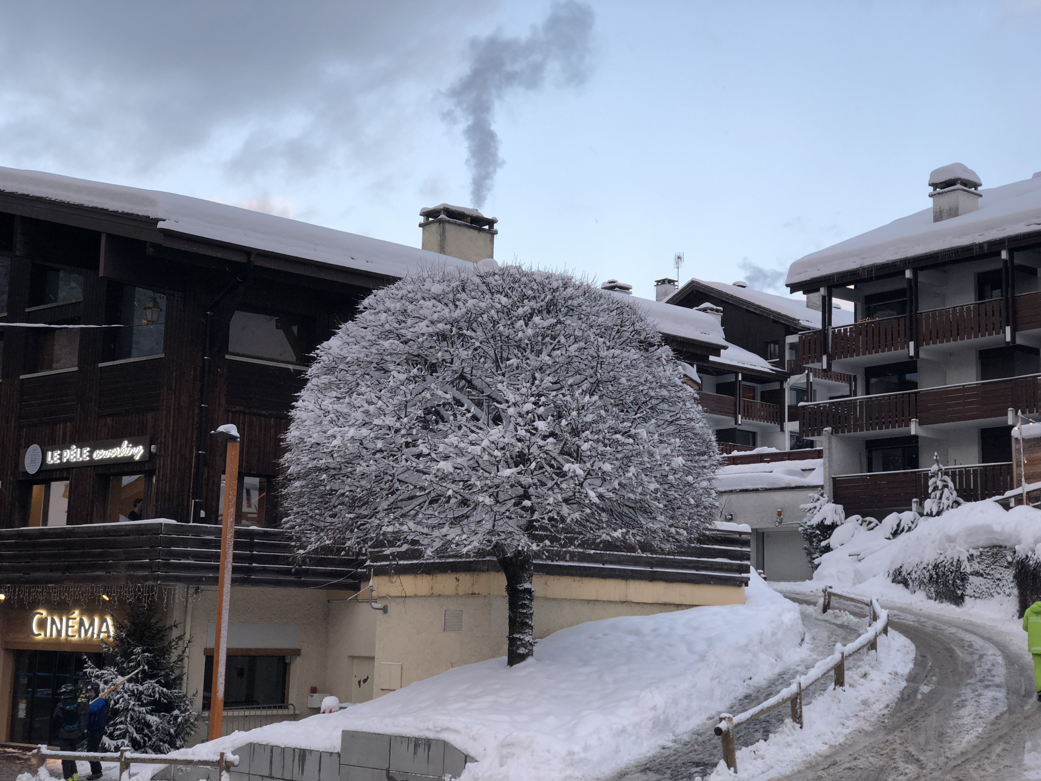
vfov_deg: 28.0
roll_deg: -1.3
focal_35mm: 52
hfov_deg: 36.8
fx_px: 1564
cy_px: 390
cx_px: 520
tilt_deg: +9.7
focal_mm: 6
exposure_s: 1/50
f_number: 2.4
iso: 16
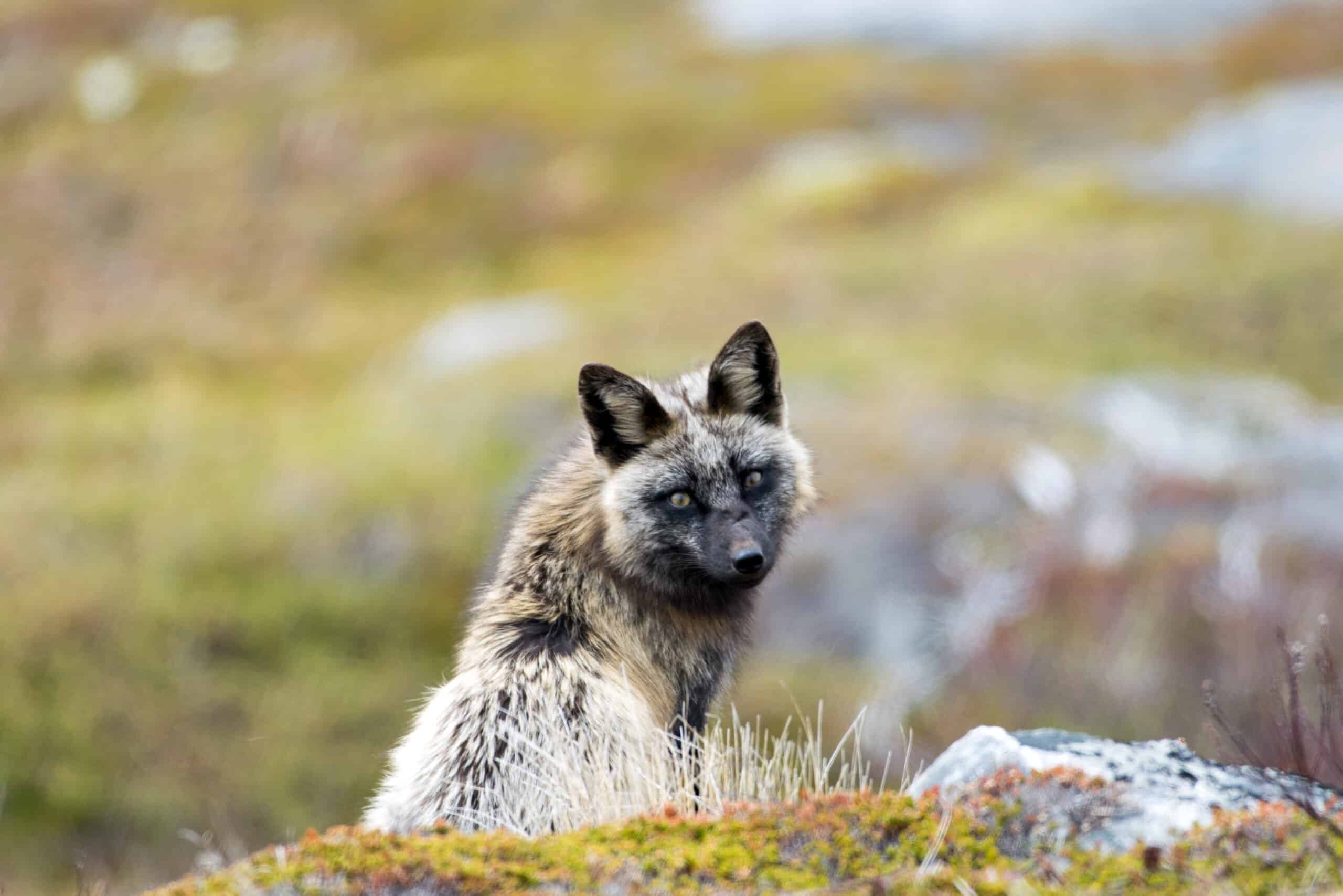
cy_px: 448
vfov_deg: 1.8
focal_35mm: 750
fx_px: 27979
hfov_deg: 2.7
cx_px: 672
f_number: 5.6
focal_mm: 500
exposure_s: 1/320
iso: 100
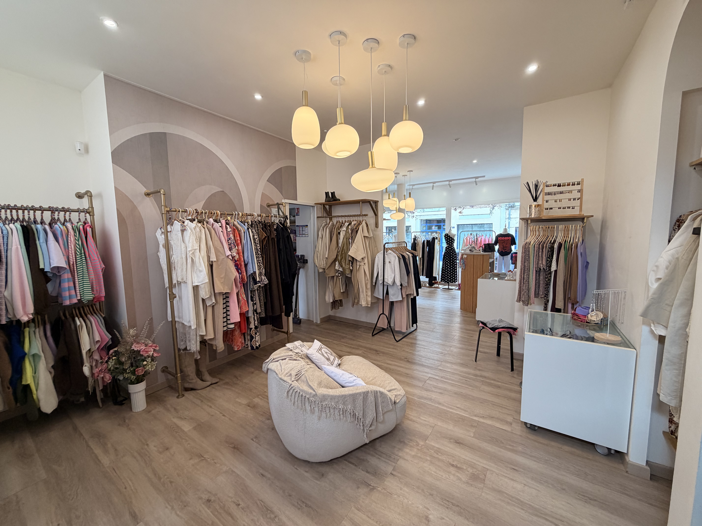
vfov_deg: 85.7
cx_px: 351
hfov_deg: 102.1
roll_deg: +0.7
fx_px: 284
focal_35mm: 14
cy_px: 263
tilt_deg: -5.9
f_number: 2.2
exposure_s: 1/100
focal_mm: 2.22
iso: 125
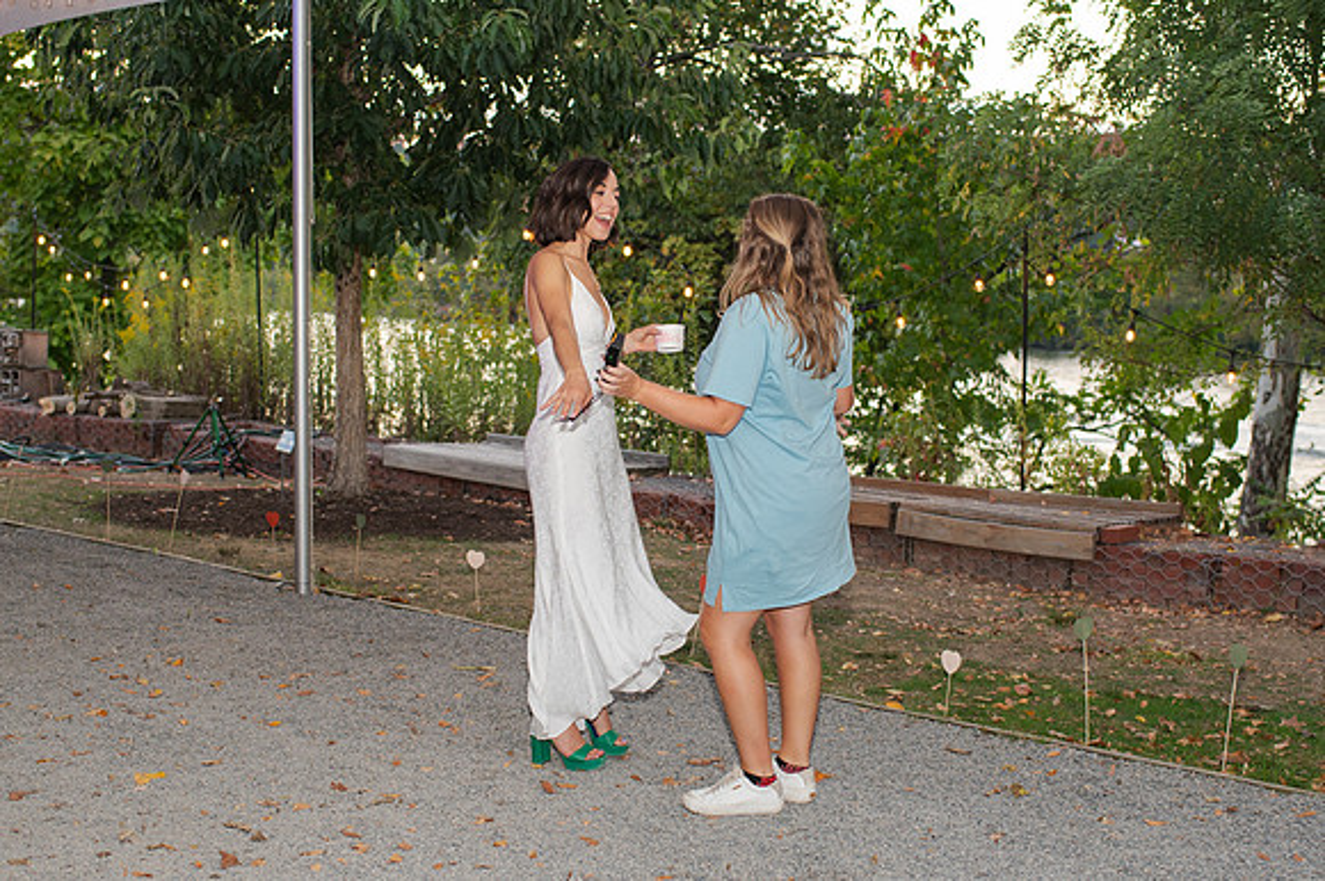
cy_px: 479
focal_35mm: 52
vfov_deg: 25.8
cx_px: 659
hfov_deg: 38.1
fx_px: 1921
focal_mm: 35
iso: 900
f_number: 3.2
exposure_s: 1/200
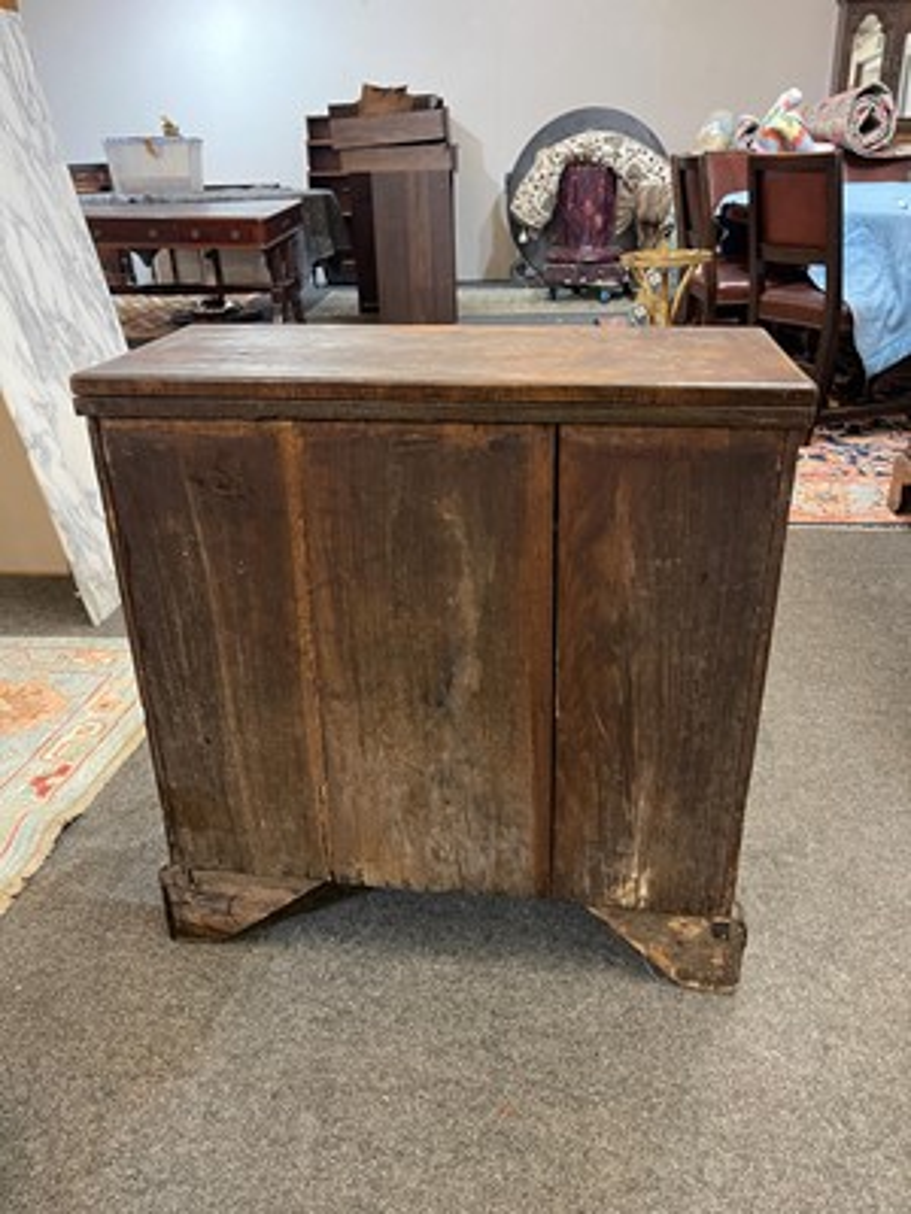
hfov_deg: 54.9
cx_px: 456
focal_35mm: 25
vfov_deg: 69.4
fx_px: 877
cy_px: 607
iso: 400
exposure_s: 1/33
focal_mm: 5.1
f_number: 1.6
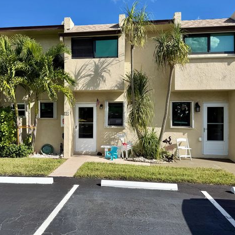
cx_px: 101
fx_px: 223
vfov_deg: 55.6
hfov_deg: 55.4
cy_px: 116
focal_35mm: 29
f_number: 1.78
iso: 80
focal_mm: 6.76
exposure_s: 1/4673
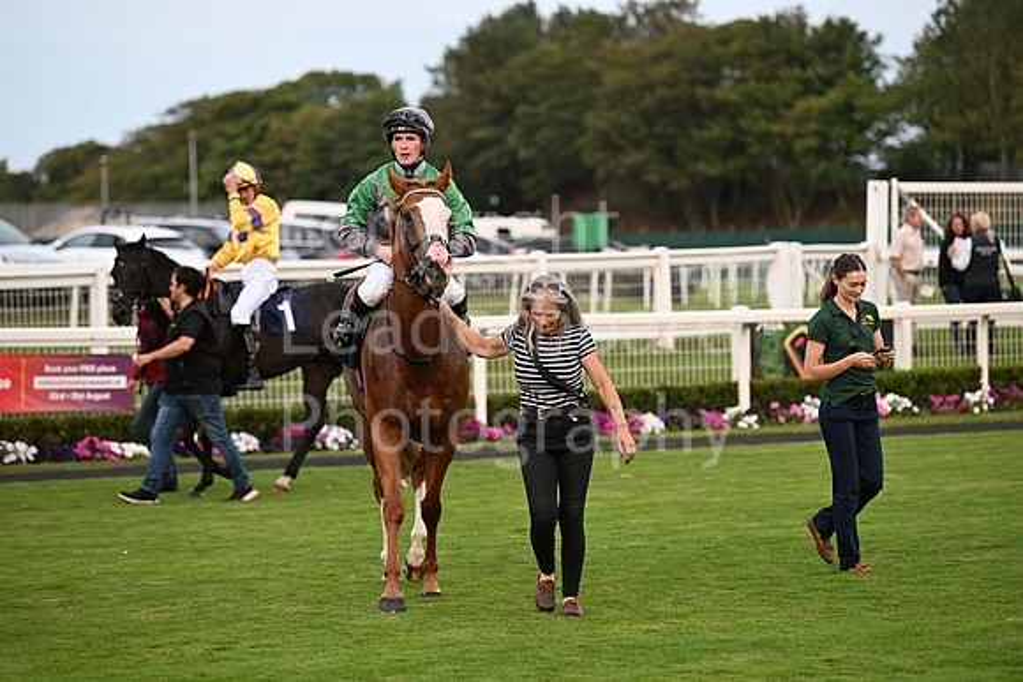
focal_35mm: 135
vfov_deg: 10.2
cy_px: 341
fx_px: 3837
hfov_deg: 15.2
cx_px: 512
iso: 2000
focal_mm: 135
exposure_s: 1/800
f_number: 3.2
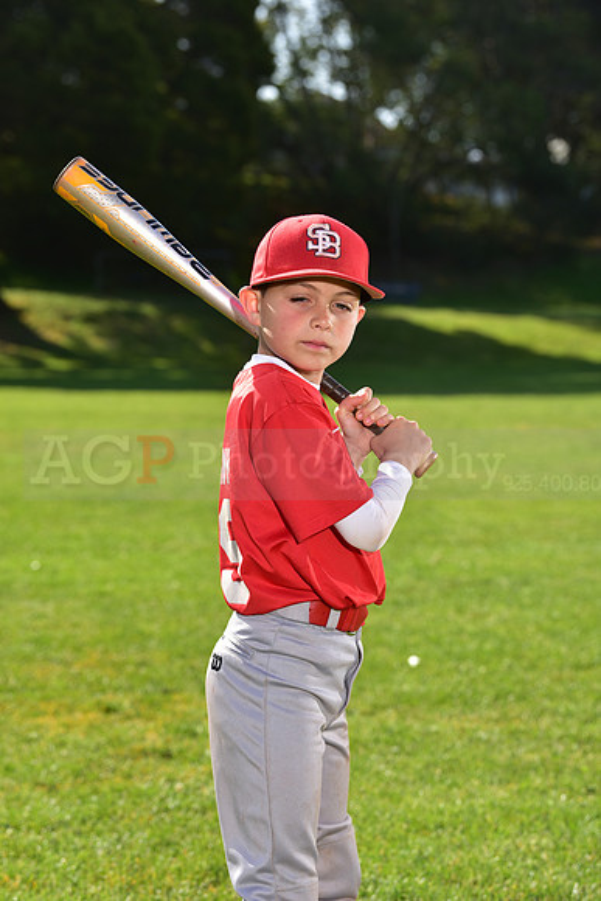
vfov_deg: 21.5
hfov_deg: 14.4
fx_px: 2377
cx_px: 300
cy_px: 450
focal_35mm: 95
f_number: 5.6
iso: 80
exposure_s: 1/250
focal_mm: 95
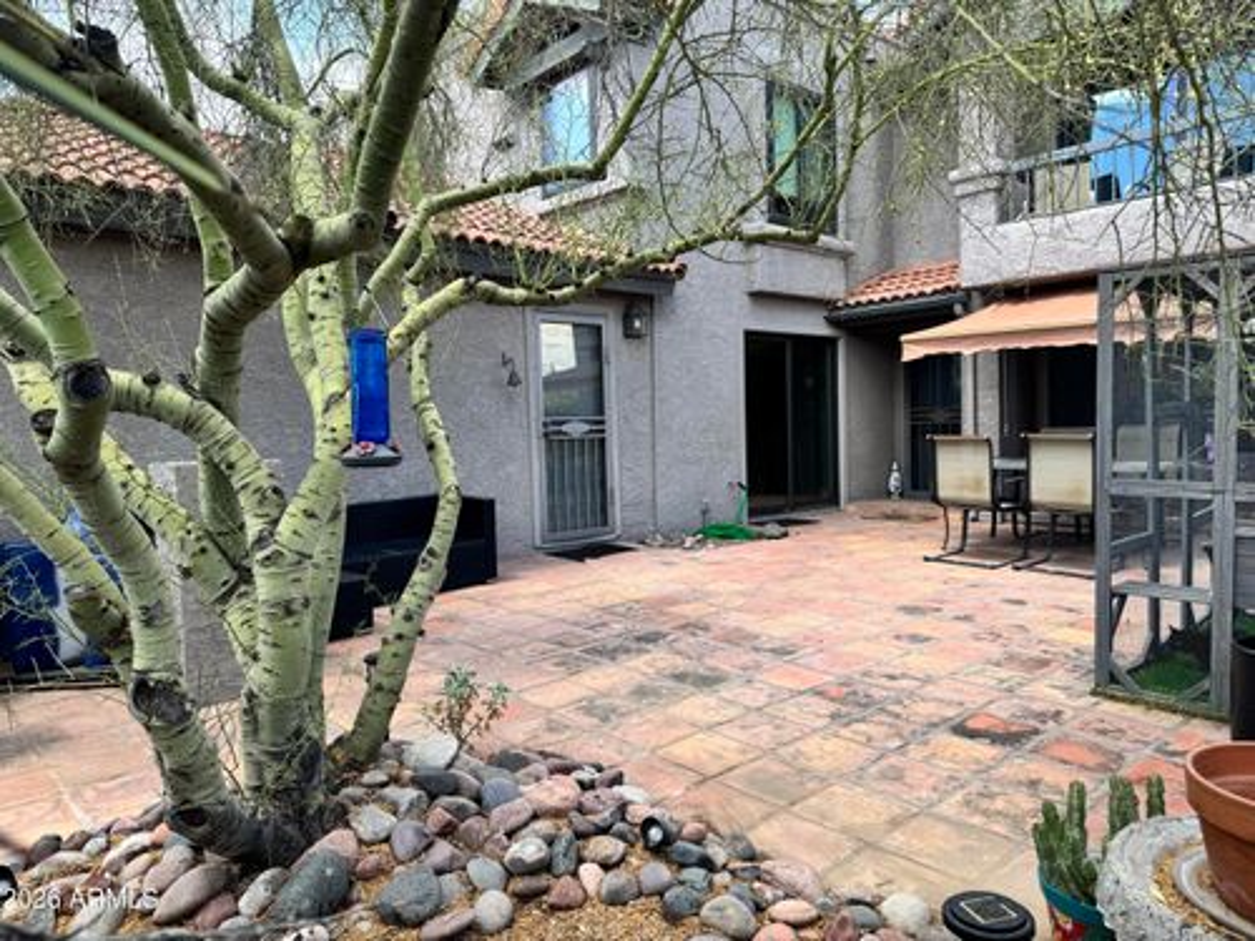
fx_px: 870
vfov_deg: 56.8
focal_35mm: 24
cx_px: 628
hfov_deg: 71.6
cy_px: 470
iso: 80
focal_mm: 6.76
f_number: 1.78
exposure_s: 1/853
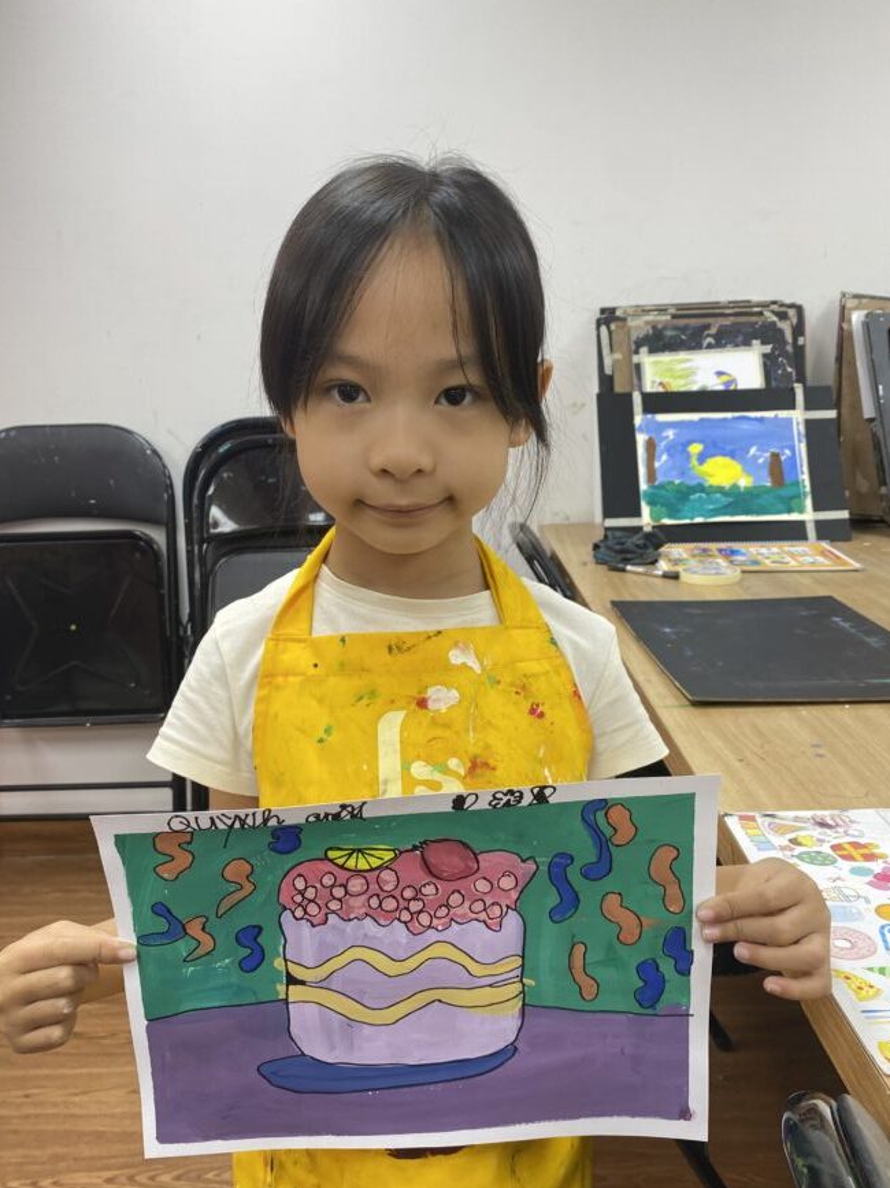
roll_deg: +0.9
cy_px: 622
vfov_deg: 59.9
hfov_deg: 46.8
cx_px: 424
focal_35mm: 30
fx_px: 1029
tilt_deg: -12.2
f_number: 1.8
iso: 50
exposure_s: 1/100
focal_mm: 4.25
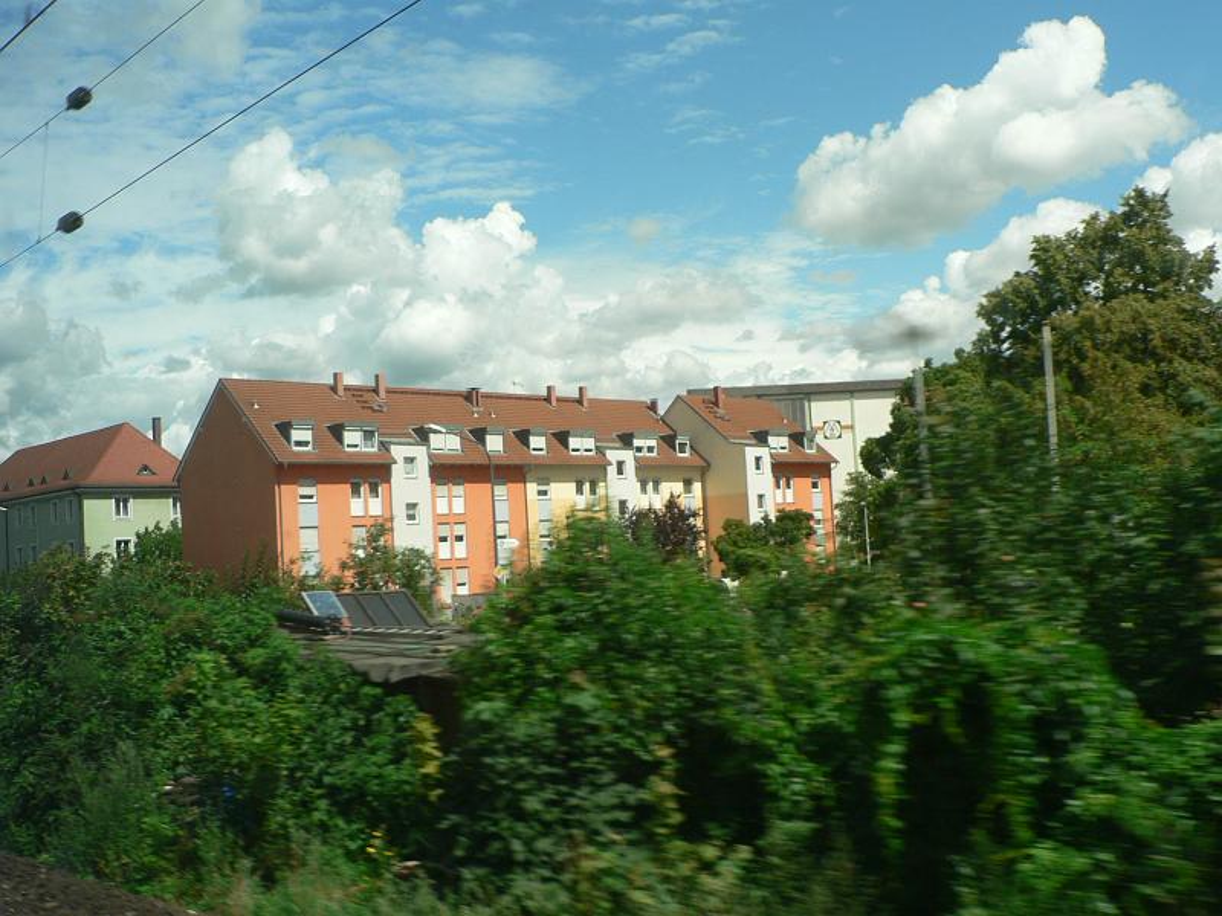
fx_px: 1271
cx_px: 611
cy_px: 458
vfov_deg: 39.7
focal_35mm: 36
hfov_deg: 51.4
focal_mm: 6
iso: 80
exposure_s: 1/320
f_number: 4
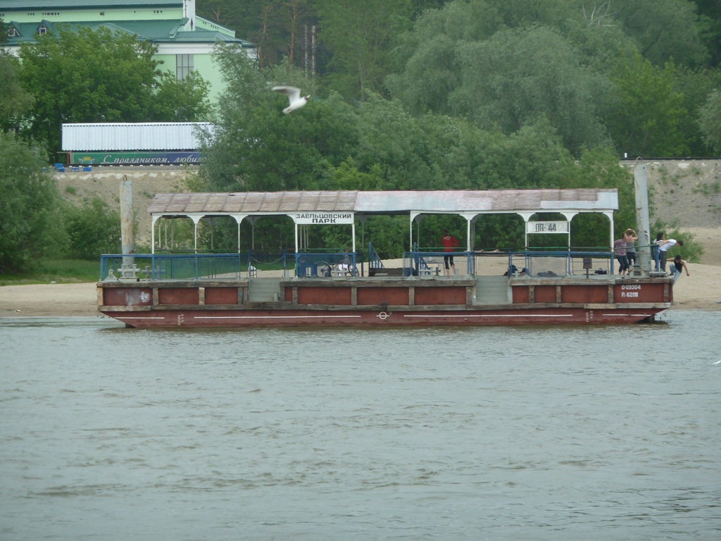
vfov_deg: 7.1
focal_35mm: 210
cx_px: 360
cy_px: 270
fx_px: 4374
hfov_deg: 9.4
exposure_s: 1/160
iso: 80
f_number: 4.6
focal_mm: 34.4
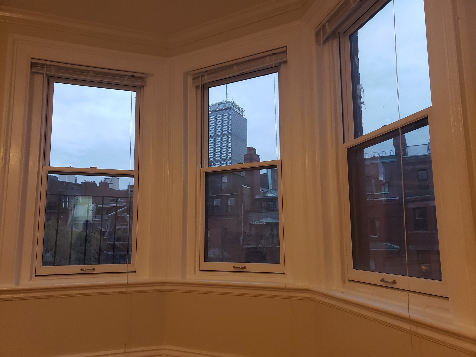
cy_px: 178
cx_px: 238
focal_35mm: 26
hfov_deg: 67.3
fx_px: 358
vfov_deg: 53.1
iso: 320
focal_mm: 4.3
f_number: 2.4
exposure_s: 1/60
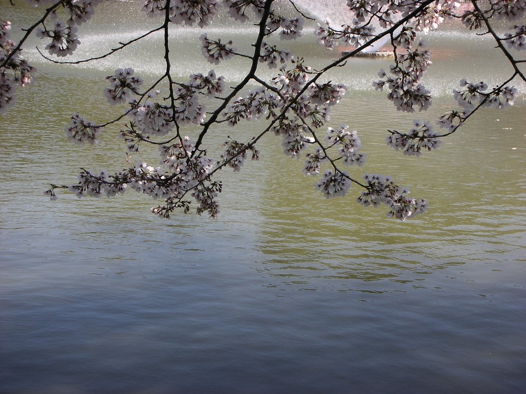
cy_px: 197
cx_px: 263
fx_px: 1109
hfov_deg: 26.7
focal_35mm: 73
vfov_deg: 20.2
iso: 50
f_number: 4.4
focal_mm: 12.2
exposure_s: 1/182
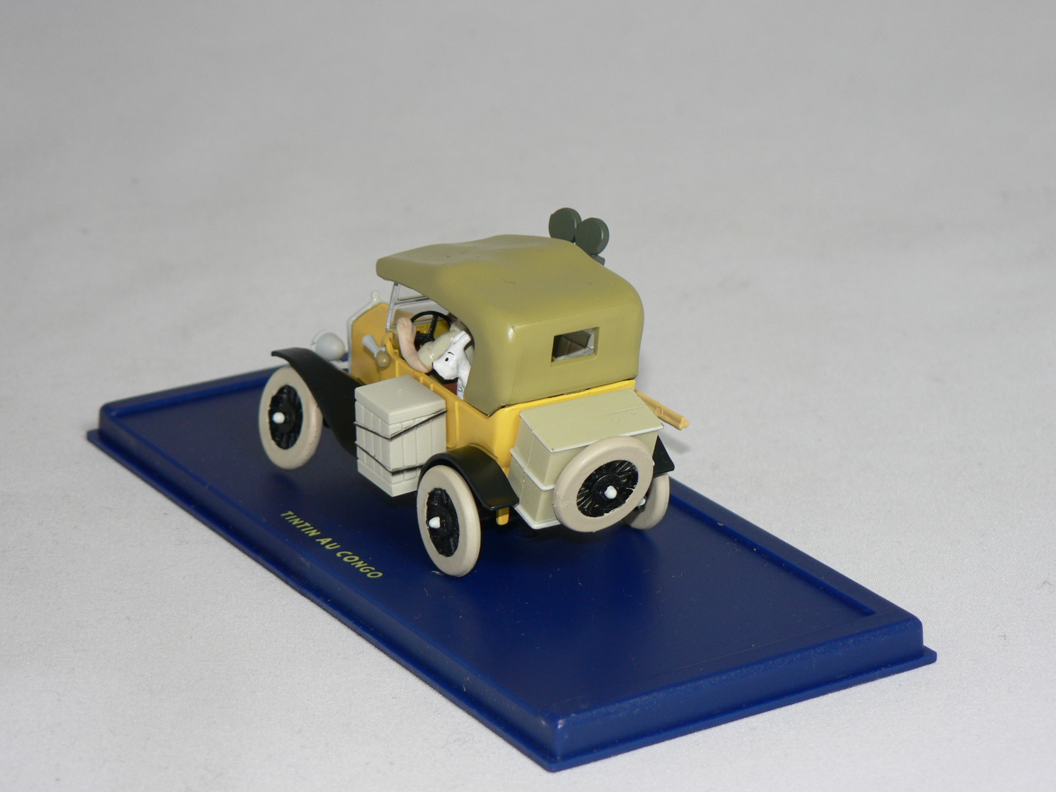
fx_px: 3478
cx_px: 528
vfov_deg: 13.0
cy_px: 396
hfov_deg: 17.3
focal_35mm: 114
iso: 80
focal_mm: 19
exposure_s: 1/60
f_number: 3.2
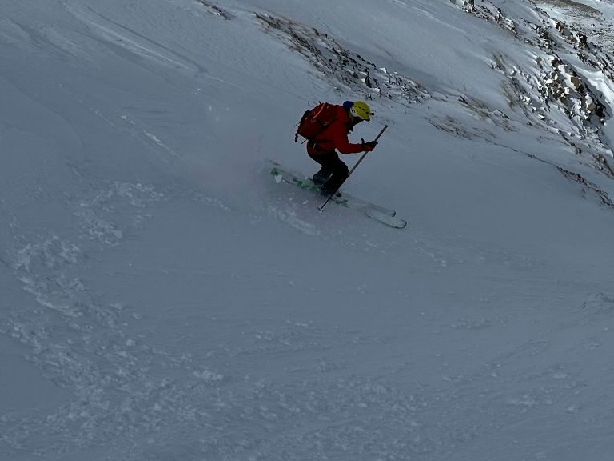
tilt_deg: -22.6
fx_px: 1135
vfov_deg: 21.2
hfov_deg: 28.1
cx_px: 640
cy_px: -104
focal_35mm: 64
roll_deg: +2.0
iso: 64
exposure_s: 1/18519
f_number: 1.78
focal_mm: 6.86
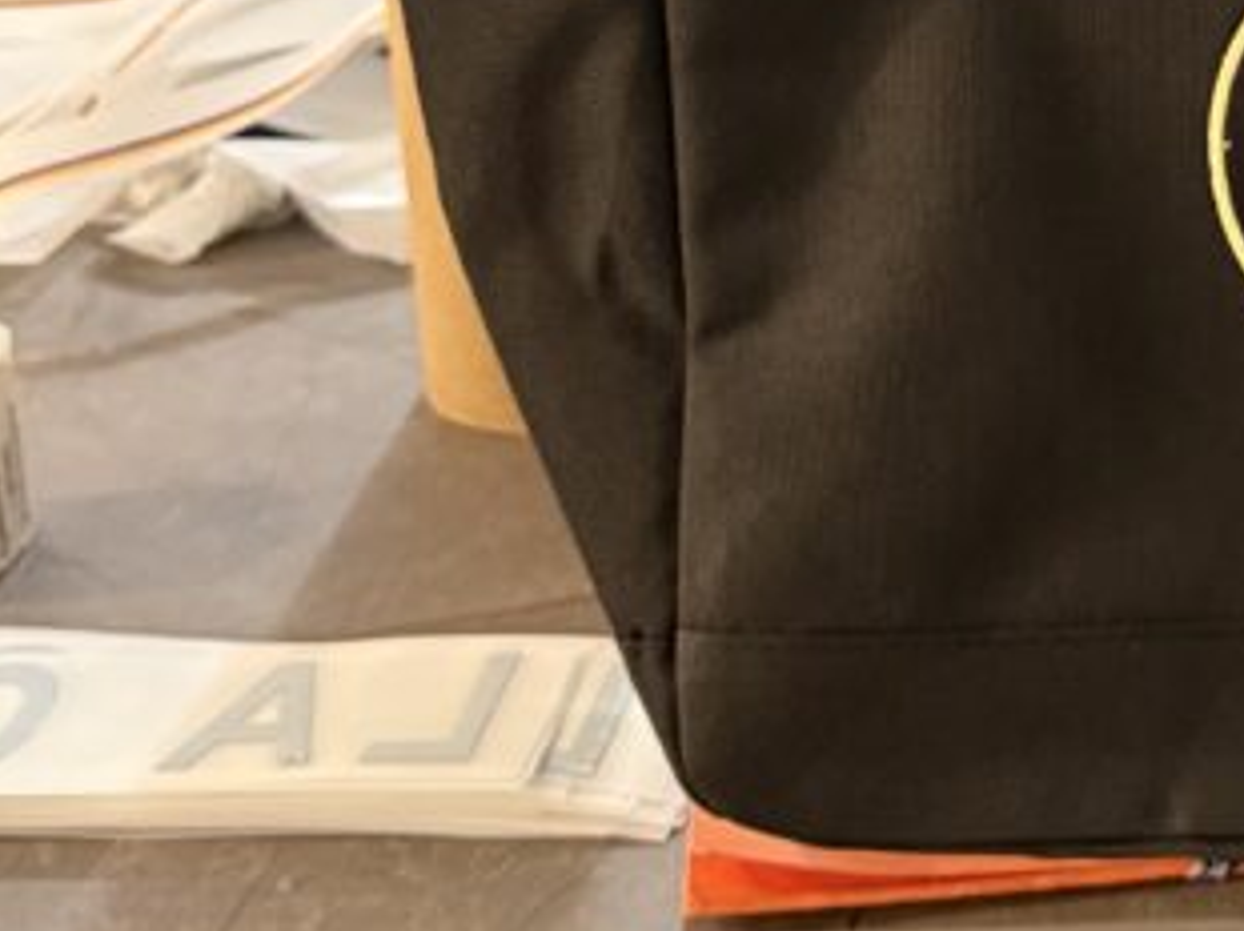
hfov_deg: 28.6
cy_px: -201
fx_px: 2226
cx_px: 1336
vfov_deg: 21.8
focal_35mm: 62
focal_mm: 6.76
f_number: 1.78
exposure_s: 1/33
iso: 800
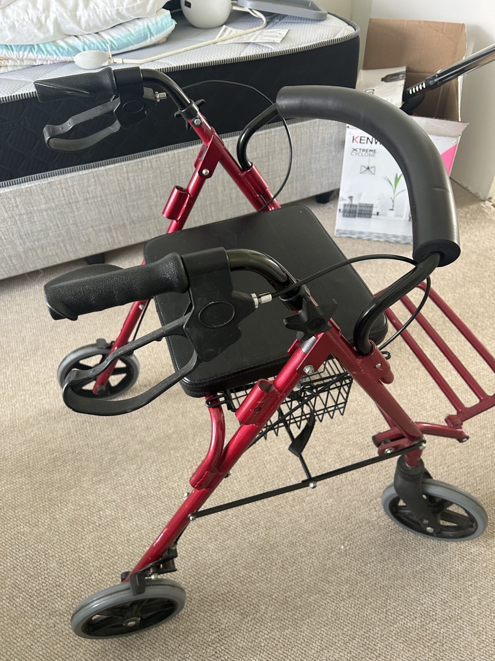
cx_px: 248
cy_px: 330
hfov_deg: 53.1
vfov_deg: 67.3
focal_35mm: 26
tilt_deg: -45.6
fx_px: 496
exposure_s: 1/60
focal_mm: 5.7
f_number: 1.5
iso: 200
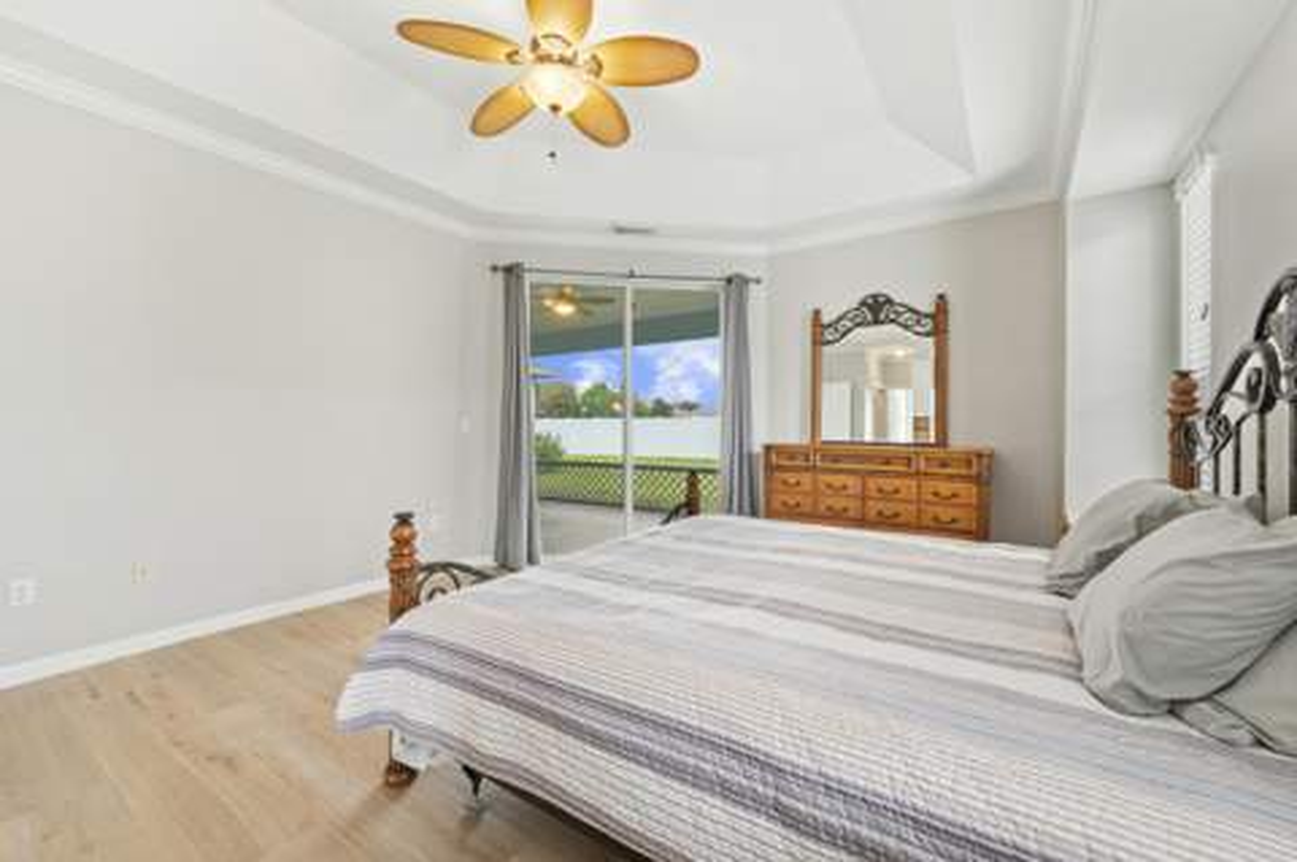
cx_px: 648
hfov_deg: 104.3
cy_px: 431
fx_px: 504
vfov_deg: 81.1
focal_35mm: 14
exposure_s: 1/2
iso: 250
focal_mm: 14
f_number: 9
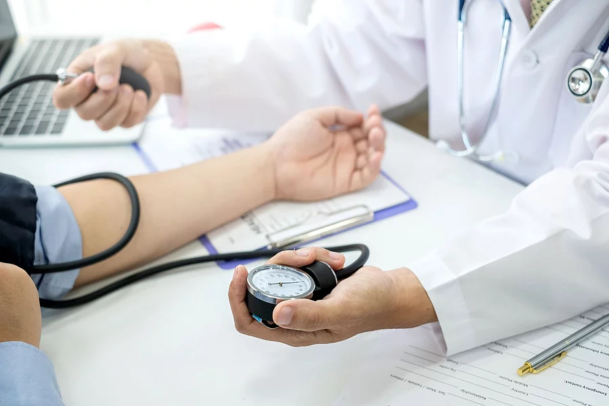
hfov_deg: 37.5
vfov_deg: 25.5
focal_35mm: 53
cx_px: 304
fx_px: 897
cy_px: 203
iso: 320
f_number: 2.8
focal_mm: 35
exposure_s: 1/160
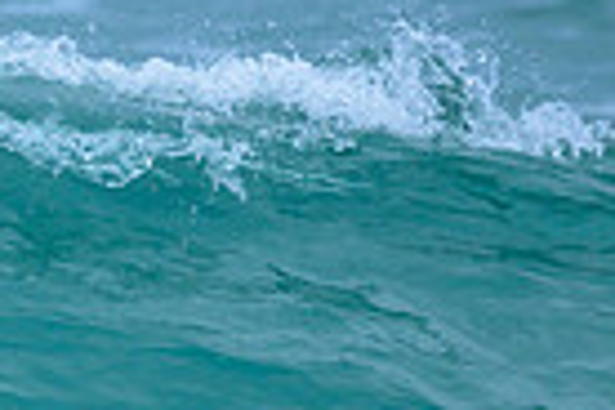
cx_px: -419
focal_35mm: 4604
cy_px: 549
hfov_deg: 0.4
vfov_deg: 0.3
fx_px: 78646
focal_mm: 800
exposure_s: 1/2000
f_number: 6.3
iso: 360
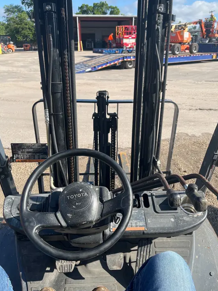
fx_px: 227
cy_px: 143
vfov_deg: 65.3
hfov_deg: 51.4
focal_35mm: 27
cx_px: 109
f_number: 1.6
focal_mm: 5.1
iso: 50
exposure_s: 1/1802
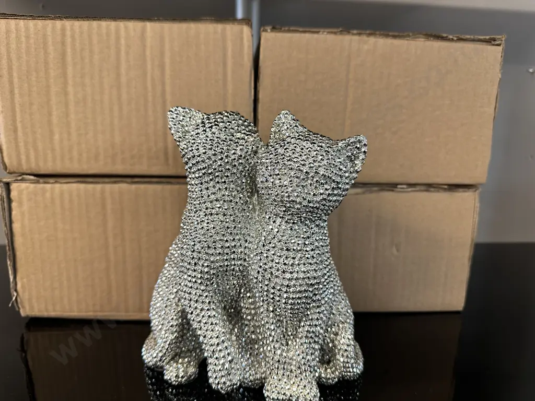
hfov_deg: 71.6
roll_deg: -1.1
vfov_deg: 56.8
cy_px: 200
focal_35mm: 24
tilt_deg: -13.2
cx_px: 268
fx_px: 371
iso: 125
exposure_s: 1/50
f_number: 1.78
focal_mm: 6.86
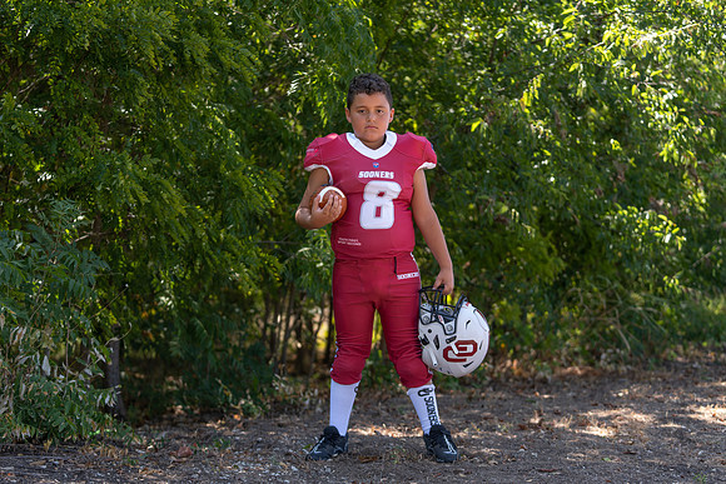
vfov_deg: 19.5
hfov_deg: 28.8
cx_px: 363
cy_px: 242
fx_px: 1412
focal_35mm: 70
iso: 80
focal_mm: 70
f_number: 2.8
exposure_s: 1/320
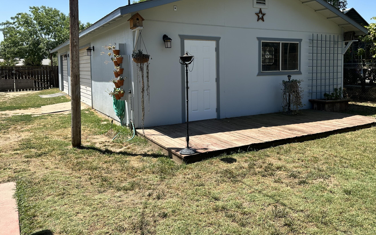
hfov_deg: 64.5
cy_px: 85
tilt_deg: -2.6
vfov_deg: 42.8
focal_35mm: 29
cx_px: 207
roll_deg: -0.3
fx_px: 297
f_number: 1.78
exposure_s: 1/3247
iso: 80
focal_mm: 6.86
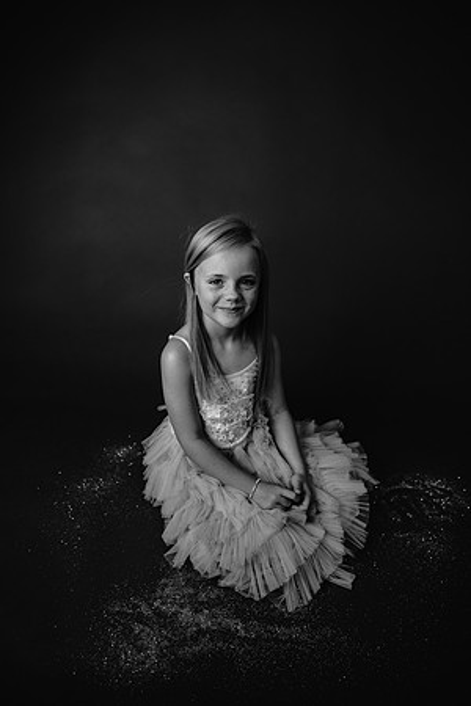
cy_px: 353
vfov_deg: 73.7
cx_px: 236
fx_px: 471
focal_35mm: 24
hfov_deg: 53.1
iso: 100
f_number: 2.8
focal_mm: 24
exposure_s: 1/160
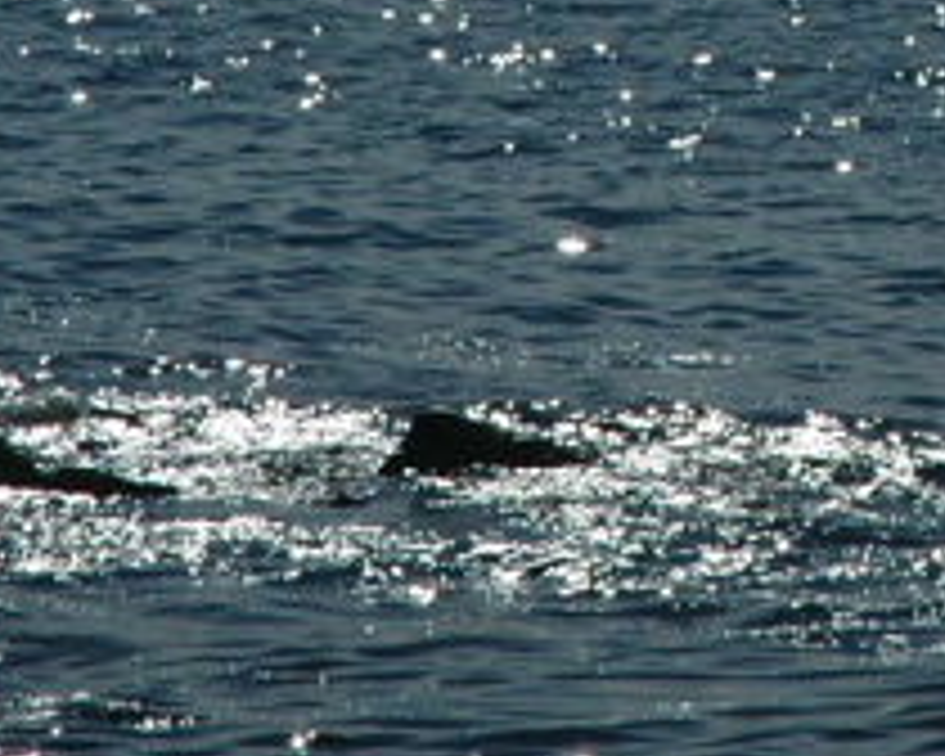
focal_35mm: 383
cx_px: 1217
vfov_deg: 4.0
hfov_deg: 5.0
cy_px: -288
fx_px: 10712
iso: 200
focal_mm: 70
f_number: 11
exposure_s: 1/500
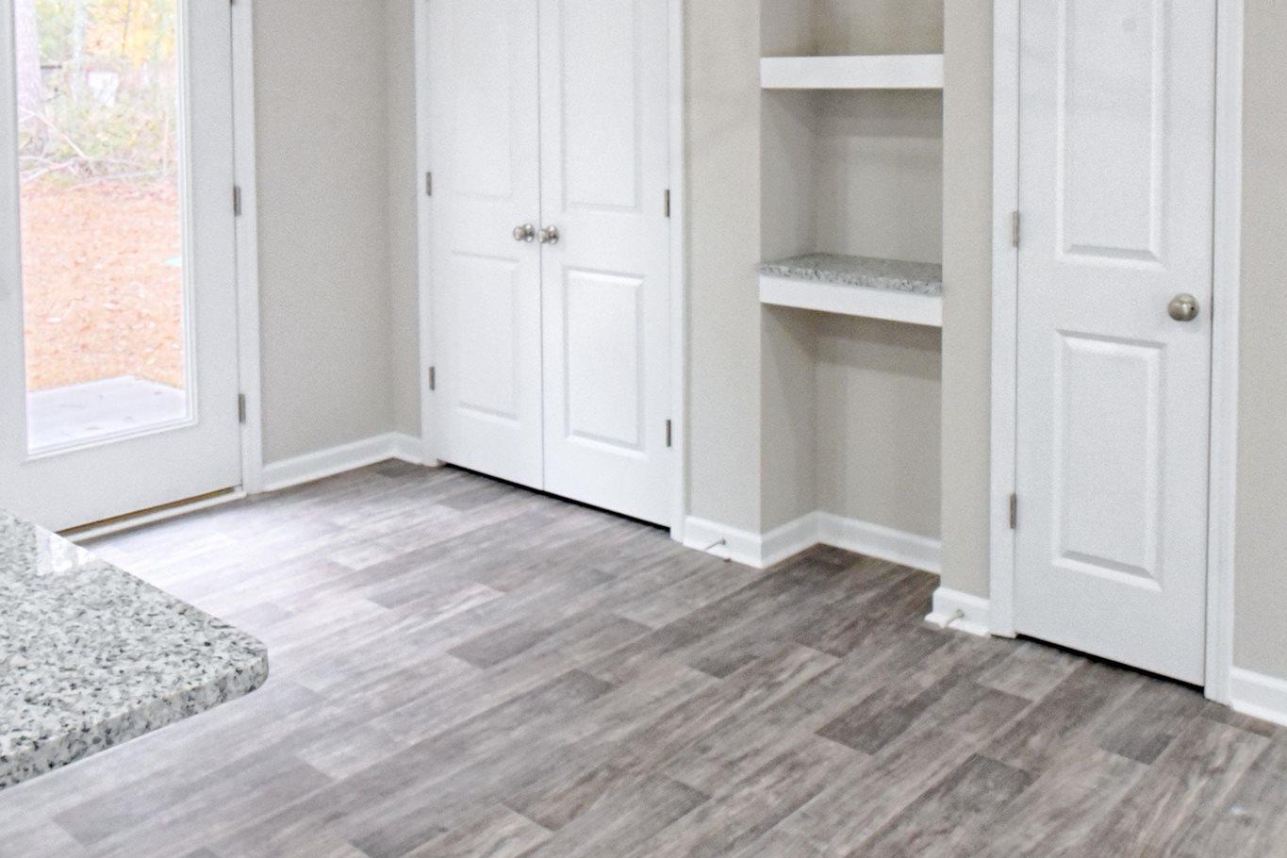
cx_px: 724
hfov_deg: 53.0
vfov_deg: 35.3
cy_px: 136
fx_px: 1287
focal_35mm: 36
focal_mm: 16
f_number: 14
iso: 10000
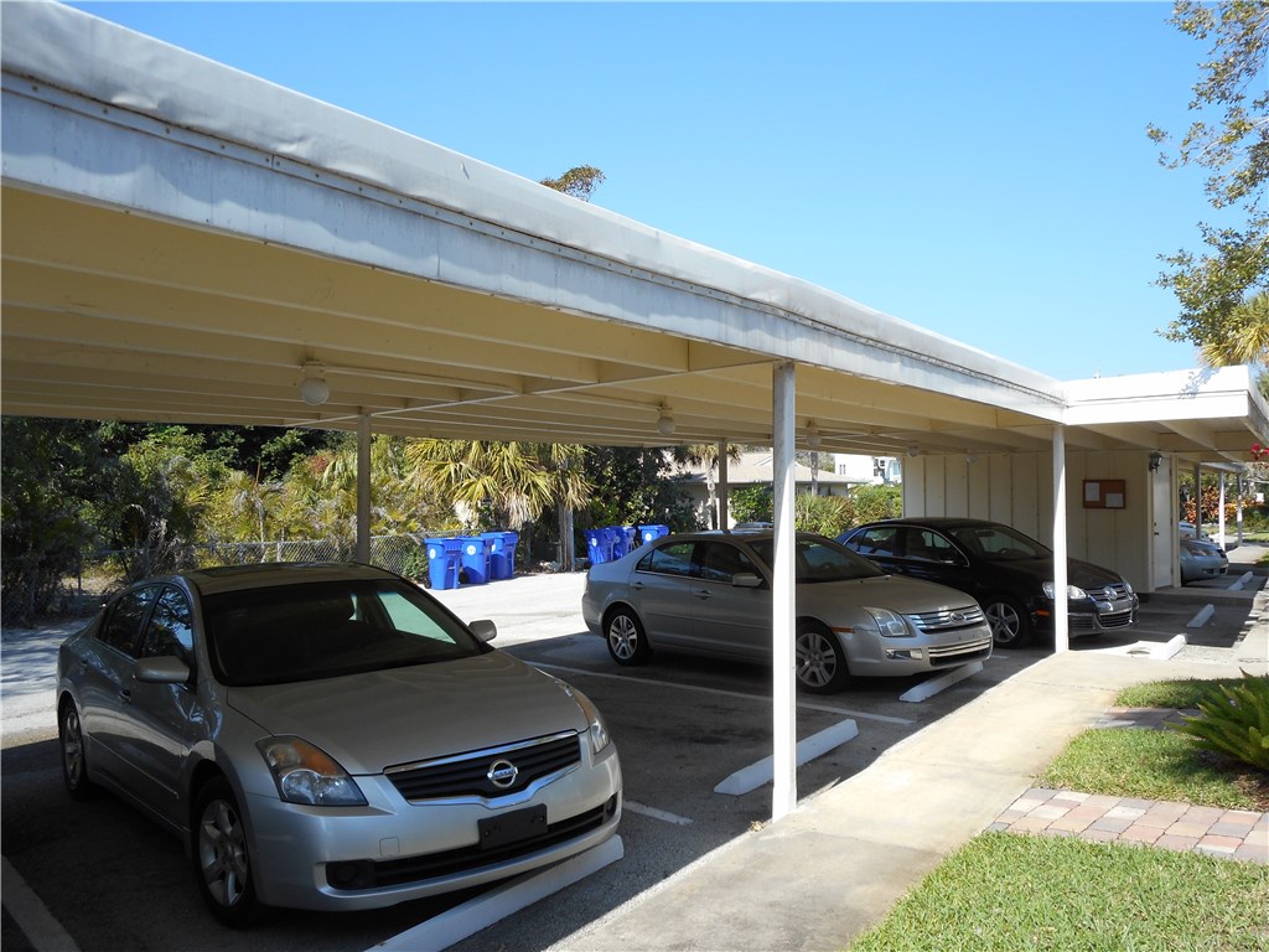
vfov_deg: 48.2
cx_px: 634
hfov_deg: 61.7
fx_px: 1063
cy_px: 476
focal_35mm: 29
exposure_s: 1/320
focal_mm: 5.2
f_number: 4
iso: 80
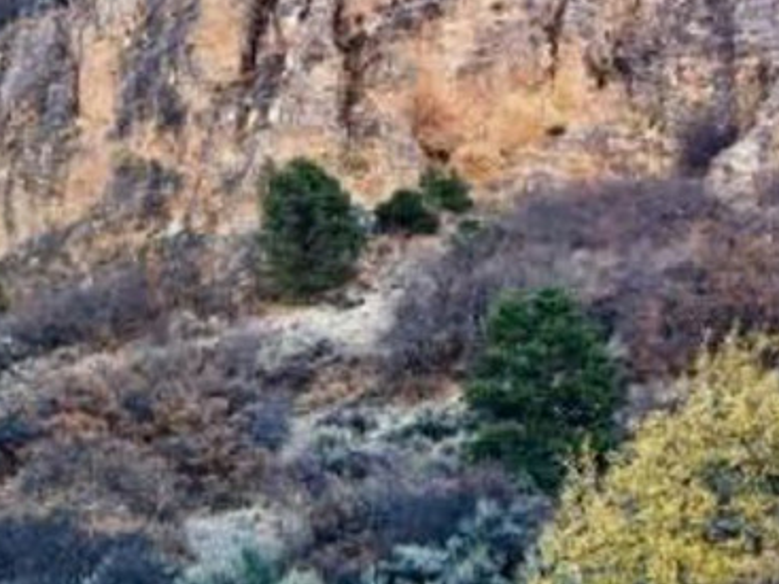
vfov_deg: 17.5
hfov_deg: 23.3
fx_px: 1822
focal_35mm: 81
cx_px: 38
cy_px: 669
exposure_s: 1/120
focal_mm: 4.15
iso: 32
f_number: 2.2
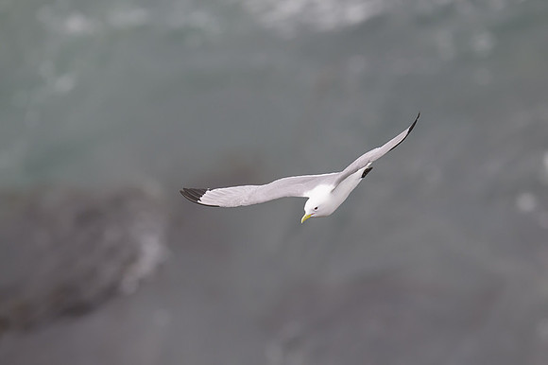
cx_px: 274
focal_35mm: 560
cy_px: 182
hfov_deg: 3.7
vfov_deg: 2.5
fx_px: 8519
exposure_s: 1/3200
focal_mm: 560
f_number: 5.6
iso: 800
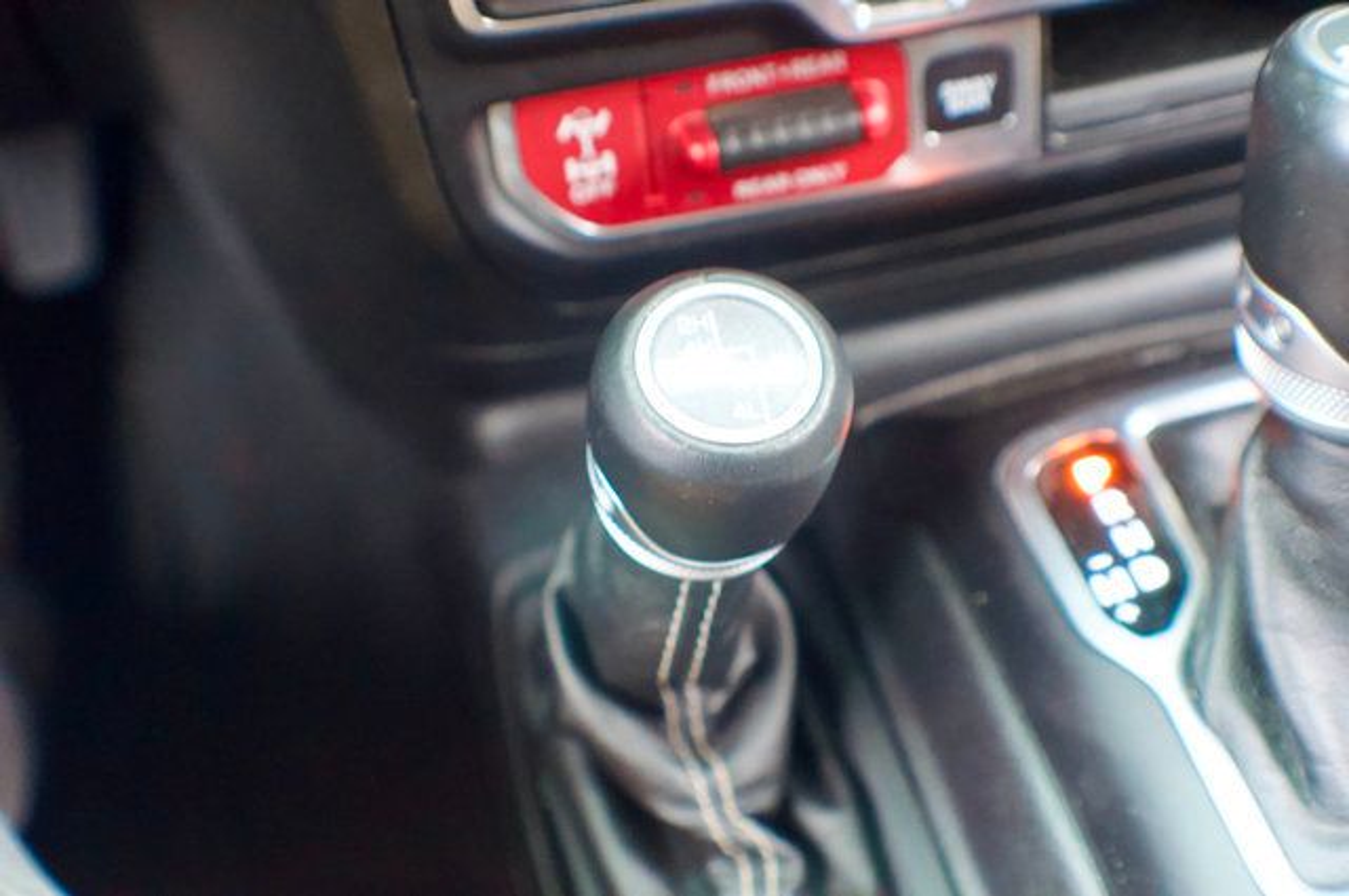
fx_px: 2807
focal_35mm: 75
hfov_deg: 27.0
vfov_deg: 18.1
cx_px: 674
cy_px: 448
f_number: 4
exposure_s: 1/60
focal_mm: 50
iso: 2500
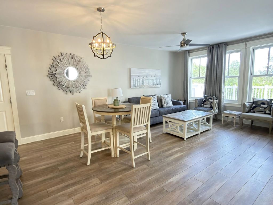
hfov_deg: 84.7
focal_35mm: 19
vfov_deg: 68.7
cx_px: 136
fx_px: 150
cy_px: 102
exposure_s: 1/30
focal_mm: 2.22
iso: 200
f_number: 2.2
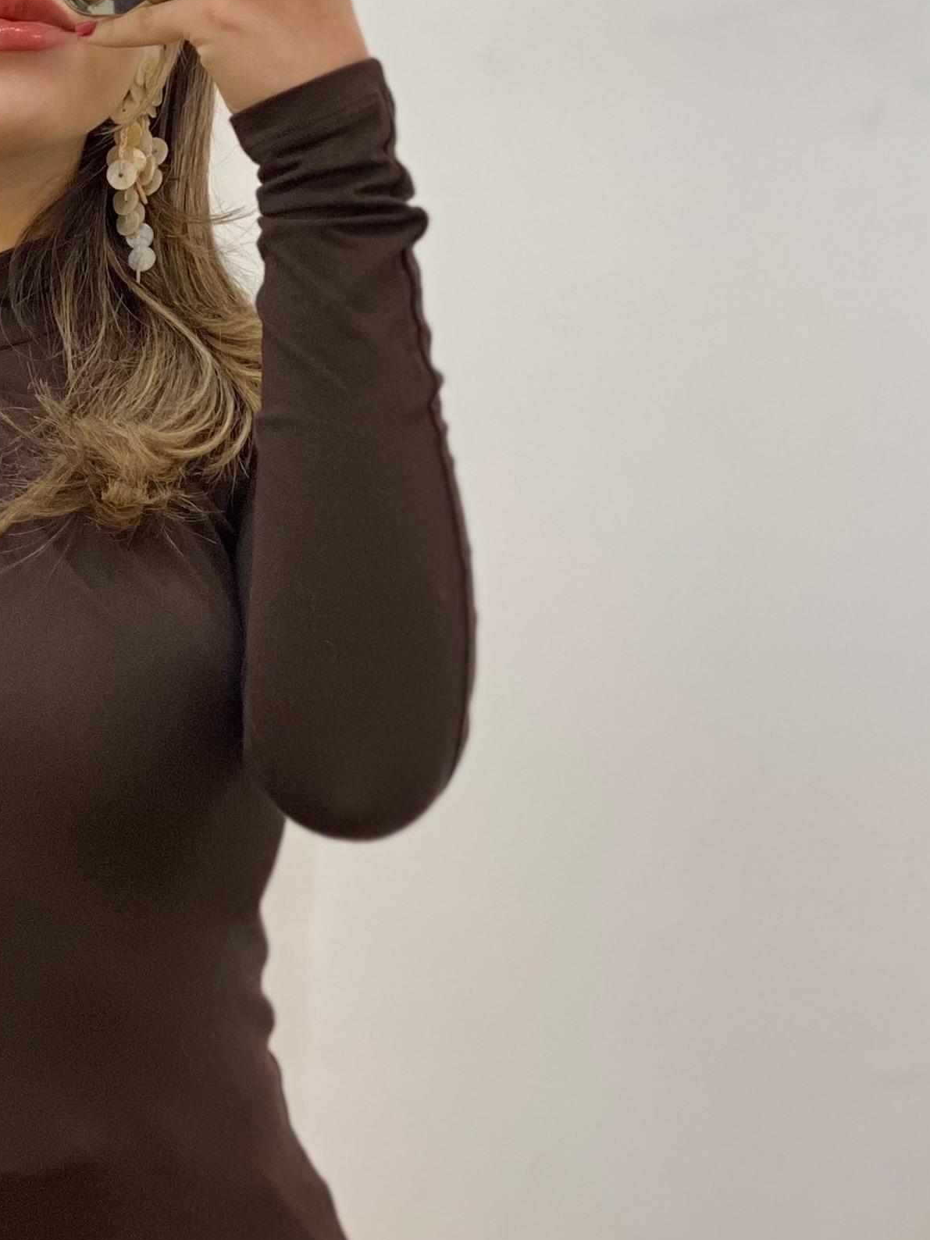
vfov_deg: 14.9
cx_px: -166
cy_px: 388
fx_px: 4728
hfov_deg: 11.0
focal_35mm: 132
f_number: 2
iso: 80
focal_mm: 6
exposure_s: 1/100
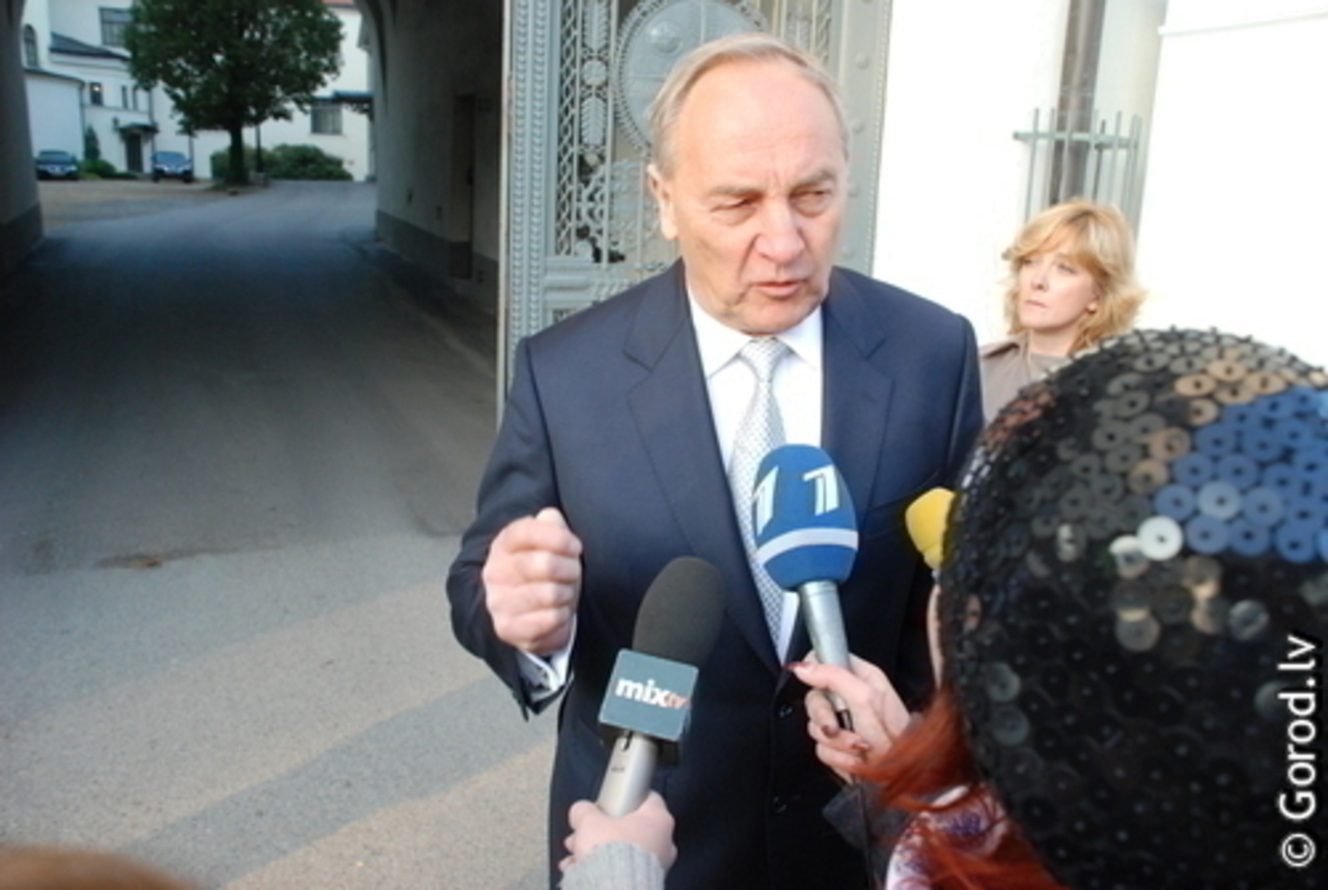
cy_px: 445
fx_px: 1108
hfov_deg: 61.8
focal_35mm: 30
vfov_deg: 43.8
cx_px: 664
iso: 800
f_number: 5.6
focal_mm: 20
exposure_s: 1/180
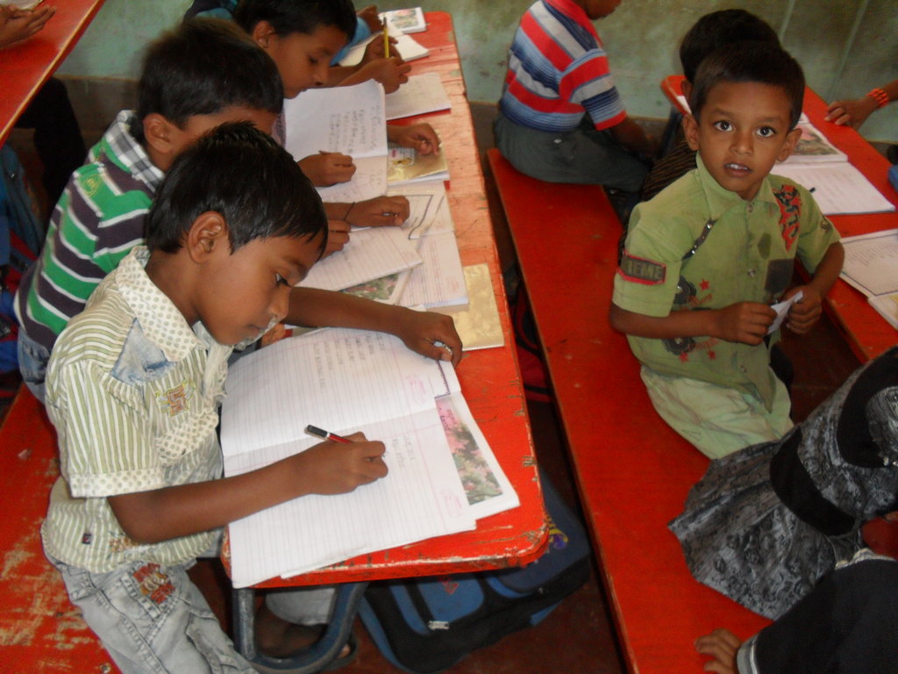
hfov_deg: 52.6
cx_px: 449
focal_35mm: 35
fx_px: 908
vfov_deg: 40.7
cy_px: 337
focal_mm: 6.3
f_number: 3.2
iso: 200
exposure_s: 1/45
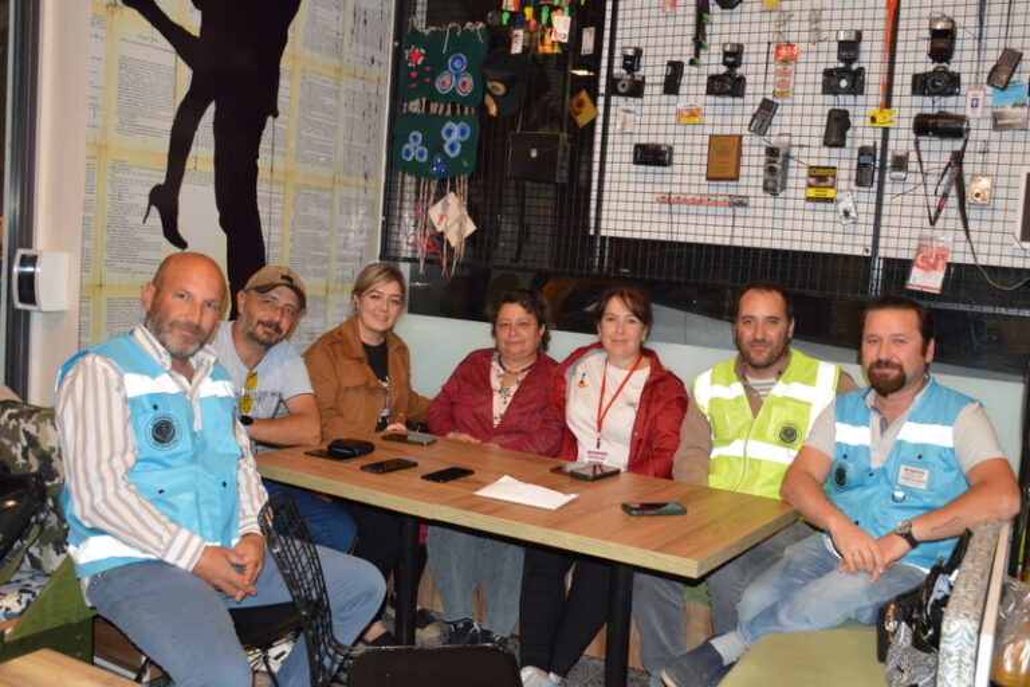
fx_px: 858
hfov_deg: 61.9
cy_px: 344
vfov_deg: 43.6
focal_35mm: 30
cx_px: 515
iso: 1250
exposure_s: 1/60
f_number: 3.5
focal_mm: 20
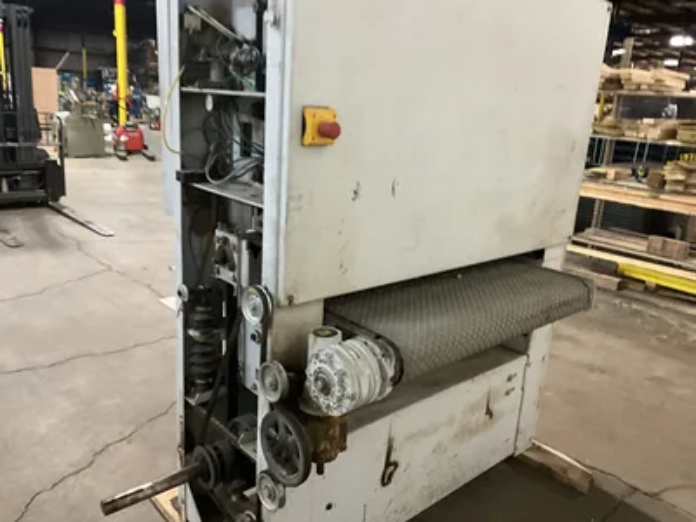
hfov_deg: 61.7
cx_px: 348
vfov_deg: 48.2
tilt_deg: -16.9
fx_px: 583
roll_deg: -3.5
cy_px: 261
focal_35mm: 29
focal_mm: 3
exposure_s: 1/30
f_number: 1.8
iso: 320
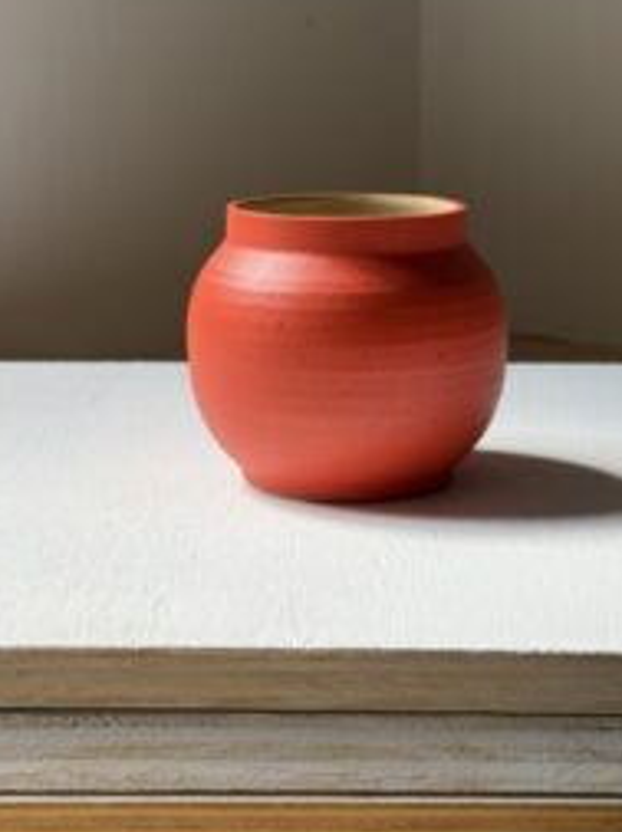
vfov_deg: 25.3
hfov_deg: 19.3
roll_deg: -0.2
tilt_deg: -5.9
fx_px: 1825
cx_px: 352
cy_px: 191
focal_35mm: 76
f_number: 1.78
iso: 64
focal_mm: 6.76
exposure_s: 1/309
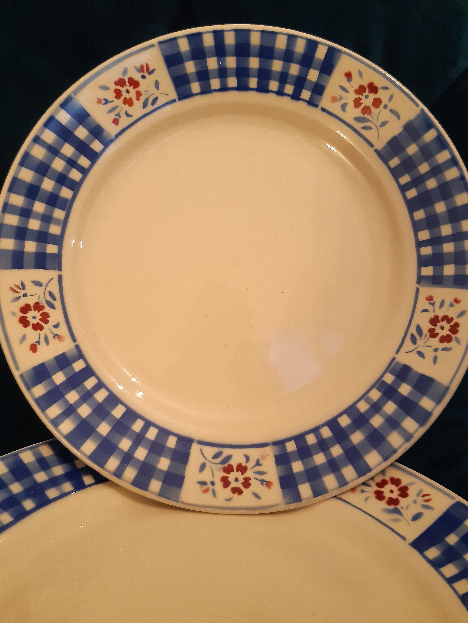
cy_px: 312
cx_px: 234
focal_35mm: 26
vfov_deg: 67.3
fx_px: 469
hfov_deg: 53.1
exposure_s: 1/25
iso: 320
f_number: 1.7
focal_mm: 3.92
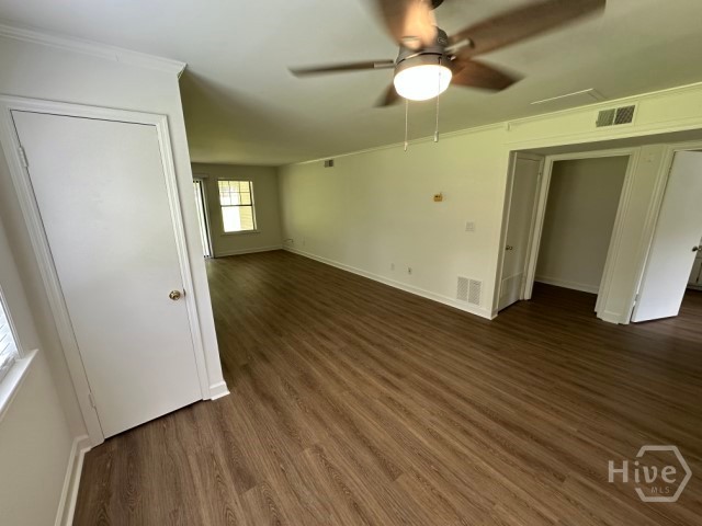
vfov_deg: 85.7
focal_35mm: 14
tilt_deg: -13.2
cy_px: 263
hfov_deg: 102.1
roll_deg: +0.5
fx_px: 284
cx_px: 351
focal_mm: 2.22
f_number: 2.2
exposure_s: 1/120
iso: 200
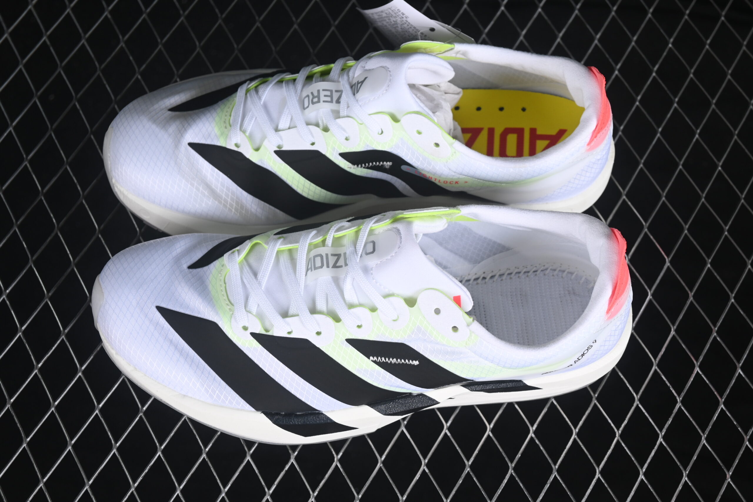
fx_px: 1569
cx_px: 376
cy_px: 251
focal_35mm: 75
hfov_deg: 27.0
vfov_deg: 18.2
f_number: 7.1
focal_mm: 50
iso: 160
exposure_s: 1/80
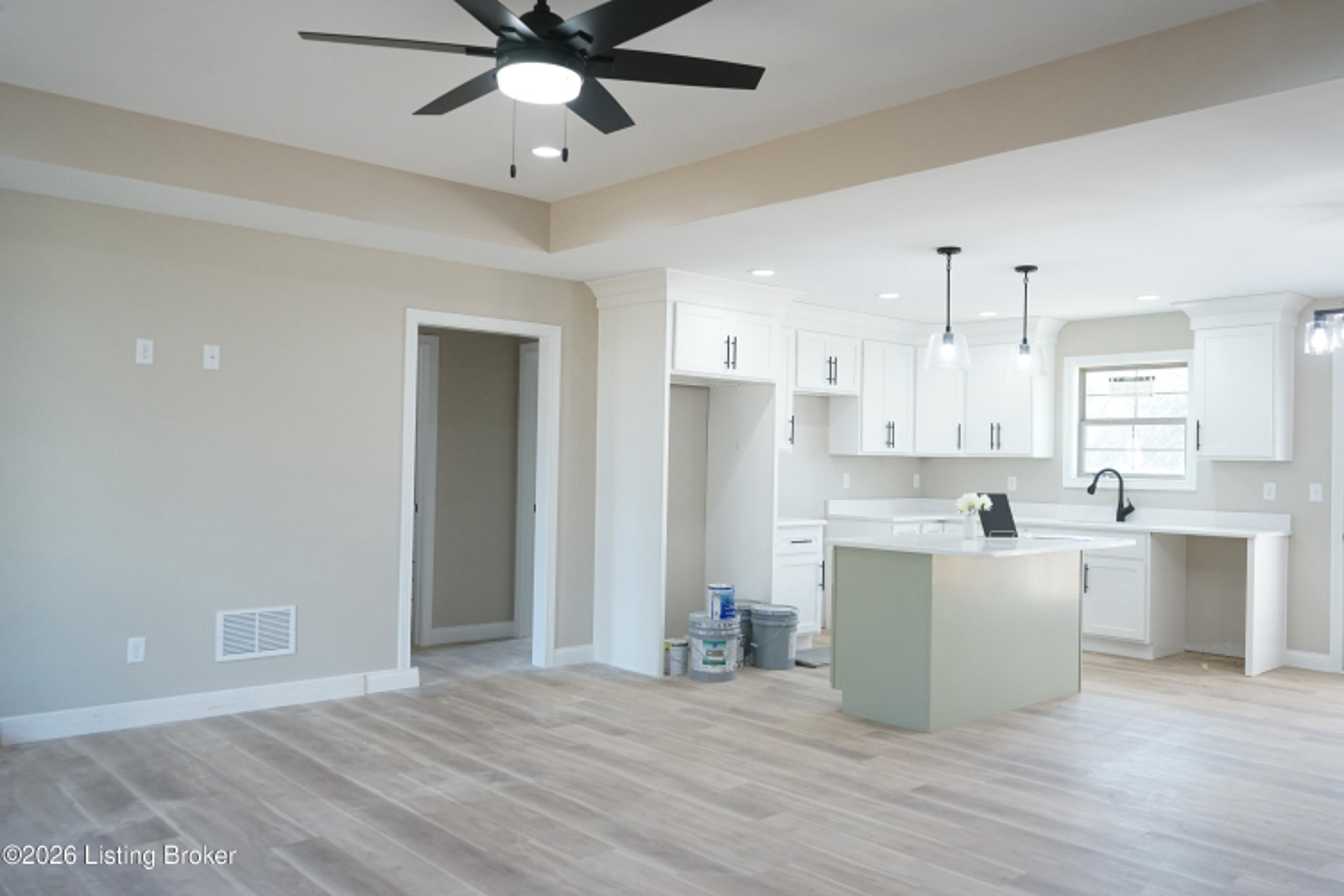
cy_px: 448
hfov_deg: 65.5
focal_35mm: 28
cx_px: 672
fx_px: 1045
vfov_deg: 46.4
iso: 2000
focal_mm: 28
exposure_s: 1/160
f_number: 5.6
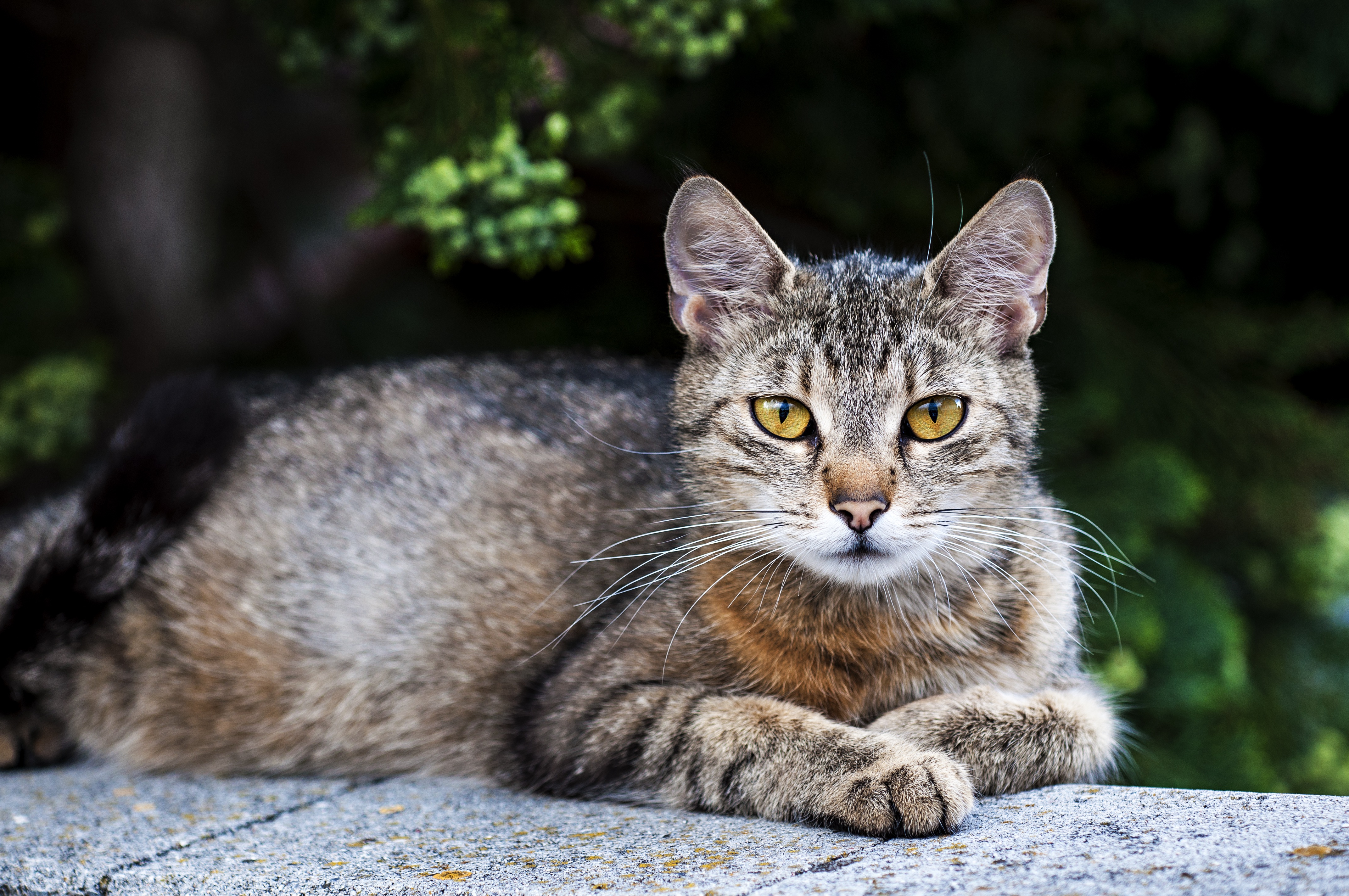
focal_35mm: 188
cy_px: 448
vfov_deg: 7.3
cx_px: 674
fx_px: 7017
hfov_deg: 11.0
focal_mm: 125
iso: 200
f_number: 4
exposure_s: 1/40
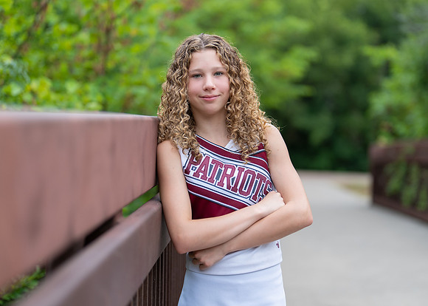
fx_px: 830
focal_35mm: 68
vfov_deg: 20.9
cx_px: 241
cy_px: 143
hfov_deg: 28.9
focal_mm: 50
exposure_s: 1/400
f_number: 1.2
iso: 100
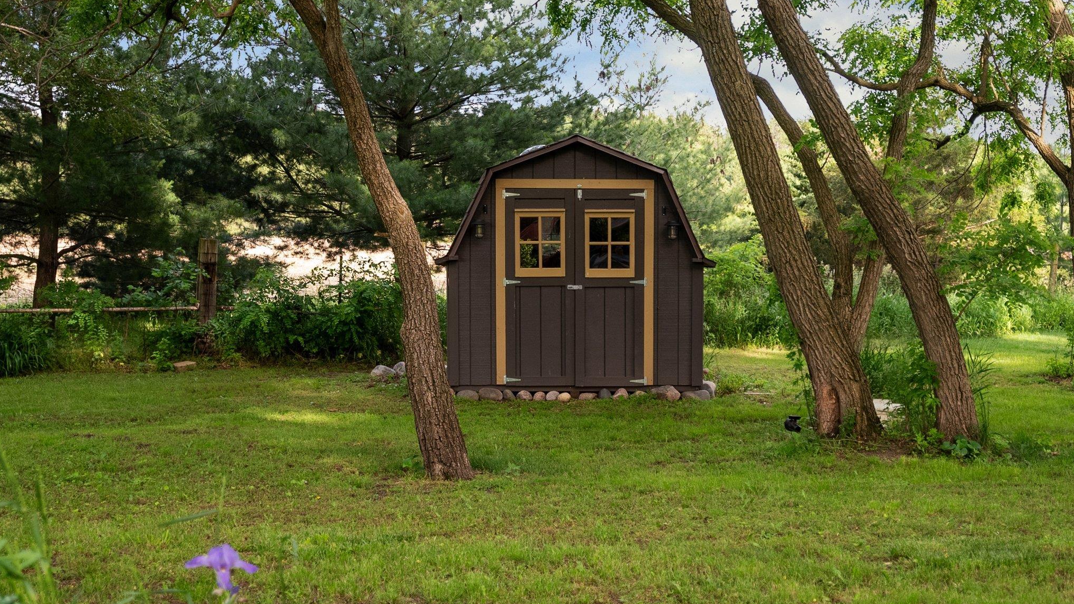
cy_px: 357
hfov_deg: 37.9
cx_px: 541
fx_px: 1566
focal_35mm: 55
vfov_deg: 21.8
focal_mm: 35
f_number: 4
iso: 500
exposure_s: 1/125
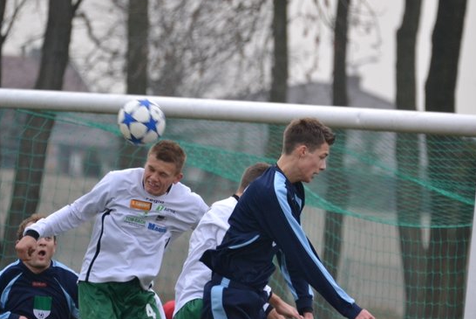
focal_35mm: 464
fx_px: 6140
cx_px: 240
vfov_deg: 3.0
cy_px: 162
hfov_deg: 4.4
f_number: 5.6
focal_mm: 260
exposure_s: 1/500
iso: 1600
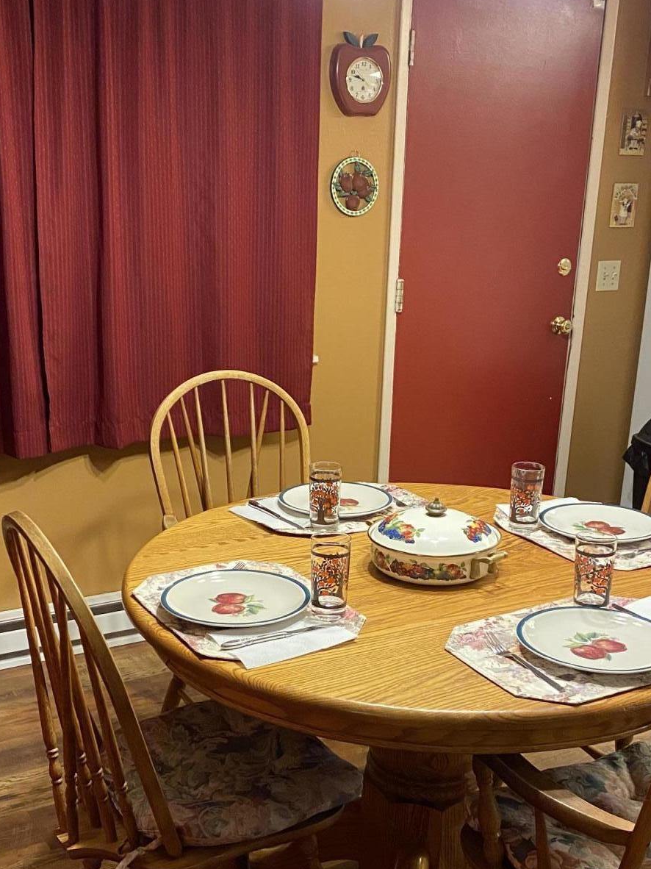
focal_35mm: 44
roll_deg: -2.0
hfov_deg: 32.8
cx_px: 356
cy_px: 565
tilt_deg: -19.7
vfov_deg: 42.5
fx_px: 1104
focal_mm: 4.25
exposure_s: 1/60
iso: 500
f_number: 1.8
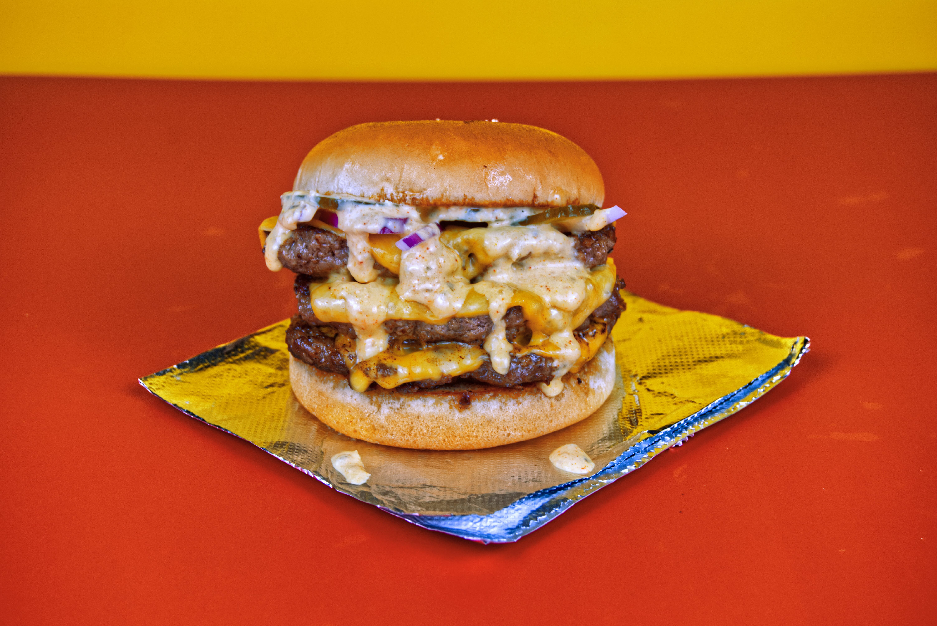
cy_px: 313
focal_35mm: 63
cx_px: 468
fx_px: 1640
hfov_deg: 31.9
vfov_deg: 21.6
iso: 400
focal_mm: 42
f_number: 6.3
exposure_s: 1/160
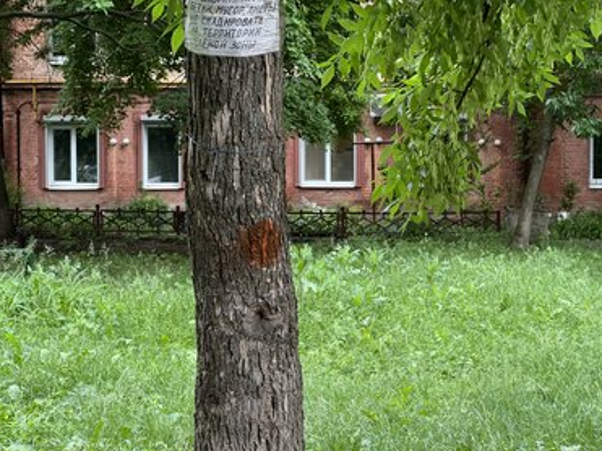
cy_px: 242
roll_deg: -0.1
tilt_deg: -2.9
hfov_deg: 23.6
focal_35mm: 83
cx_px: 286
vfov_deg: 17.8
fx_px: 1443
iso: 80
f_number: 2.8
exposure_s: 1/99
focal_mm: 9
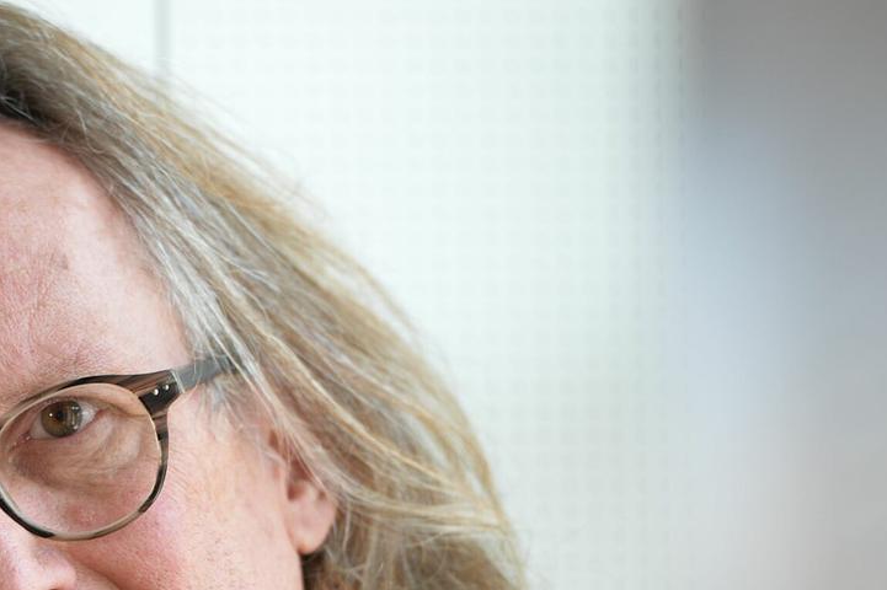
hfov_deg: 4.6
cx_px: 38
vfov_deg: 3.1
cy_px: 537
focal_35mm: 444
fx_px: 10934
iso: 400
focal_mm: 200
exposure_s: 1/200
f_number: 3.2
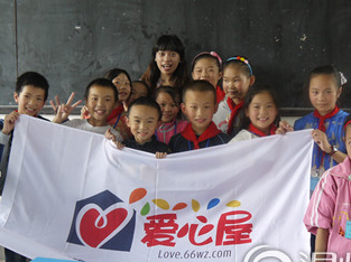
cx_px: 178
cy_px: 125
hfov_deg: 34.4
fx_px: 567
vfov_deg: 26.0
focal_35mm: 56
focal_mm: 14
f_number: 3.5
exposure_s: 1/30
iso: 100
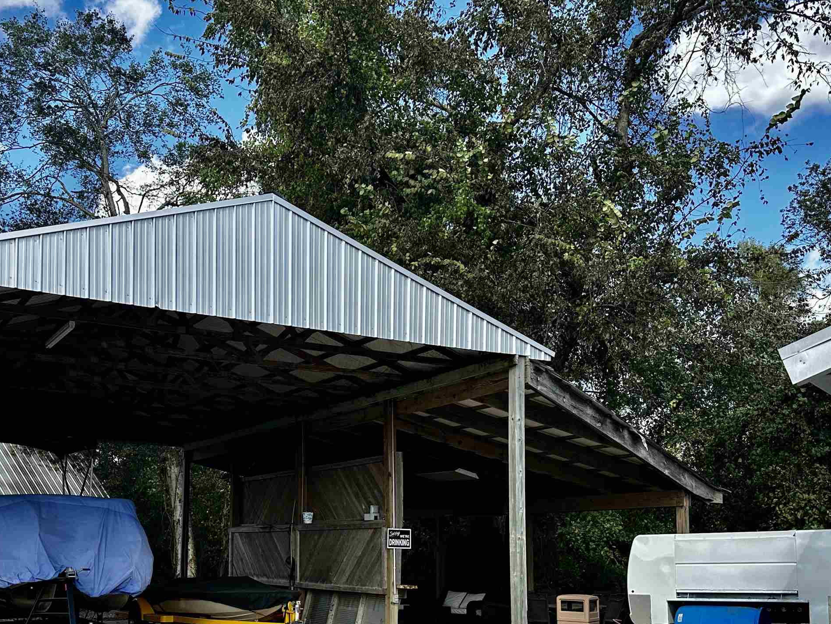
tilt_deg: +4.6
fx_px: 936
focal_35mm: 39
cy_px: 492
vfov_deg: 35.7
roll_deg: -0.5
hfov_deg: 47.4
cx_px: 305
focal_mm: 6.86
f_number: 1.78
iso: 80
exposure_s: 1/2203
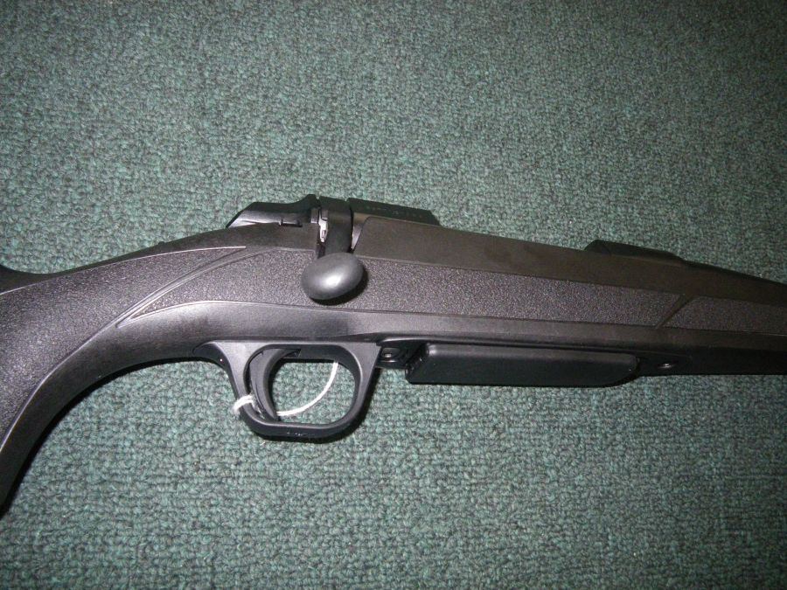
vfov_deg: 49.7
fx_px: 637
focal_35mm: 28
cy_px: 295
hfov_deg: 63.4
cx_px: 394
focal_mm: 5
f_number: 3.5
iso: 400
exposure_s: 1/50
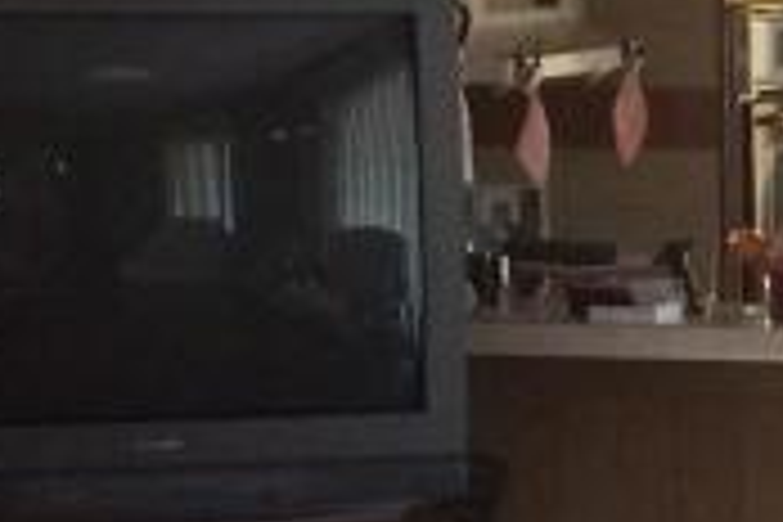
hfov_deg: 11.2
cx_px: 1120
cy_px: 540
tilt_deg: -7.9
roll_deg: -1.7
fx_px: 3871
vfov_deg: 7.7
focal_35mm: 178
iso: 160
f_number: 2.2
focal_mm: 4.15
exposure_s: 1/30
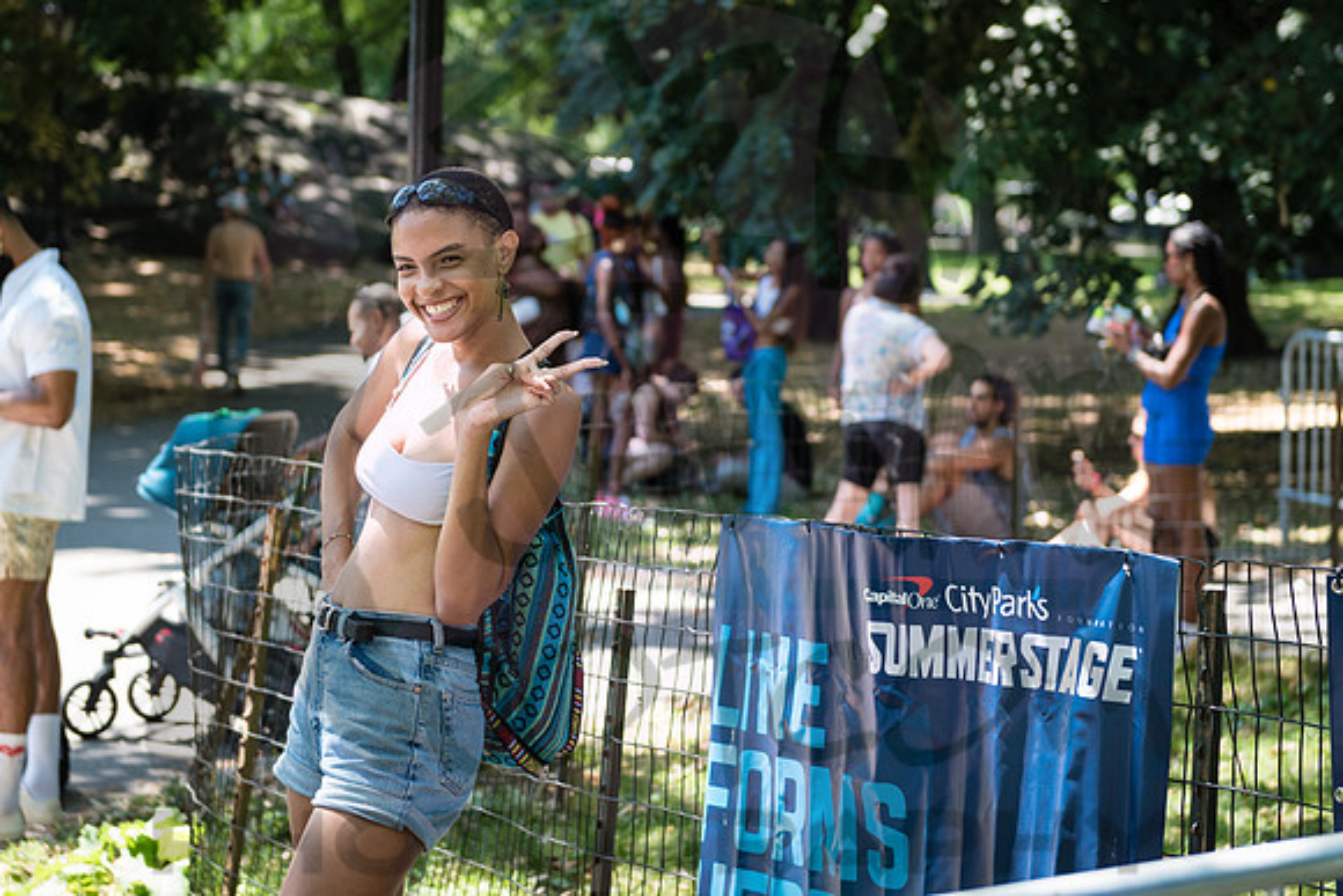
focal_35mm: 91
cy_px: 418
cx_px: 612
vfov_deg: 15.1
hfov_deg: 22.4
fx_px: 3391
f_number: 3.5
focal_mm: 70
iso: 200
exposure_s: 1/250
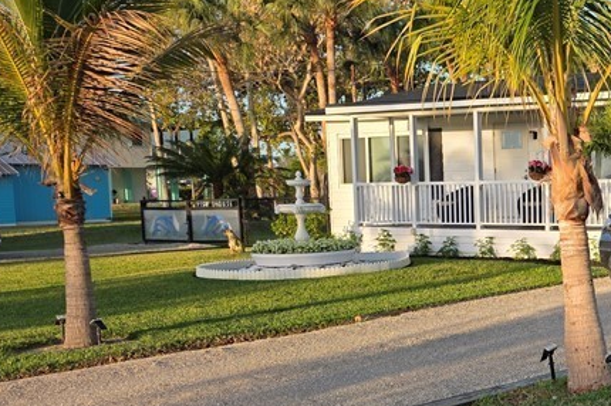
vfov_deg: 23.6
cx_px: 706
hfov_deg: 30.5
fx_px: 967
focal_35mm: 57
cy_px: 265
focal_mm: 6.25
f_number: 1.7
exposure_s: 1/1765
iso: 80
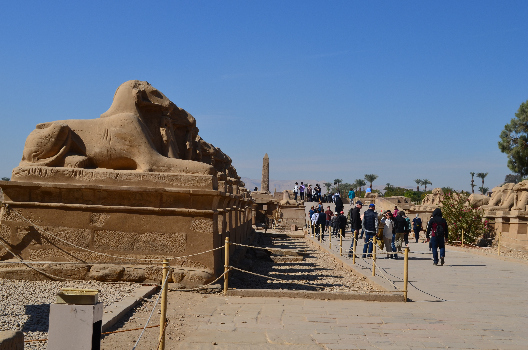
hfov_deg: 41.2
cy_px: 175
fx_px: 703
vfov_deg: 28.0
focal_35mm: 48
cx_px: 264
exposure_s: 1/200
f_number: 13
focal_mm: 32
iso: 100
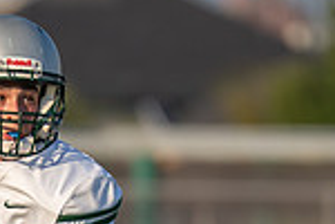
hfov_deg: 1.7
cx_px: 85
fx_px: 11585
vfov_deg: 1.1
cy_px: 353
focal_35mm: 1245
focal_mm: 200
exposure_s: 1/2500
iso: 100
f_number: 2.8
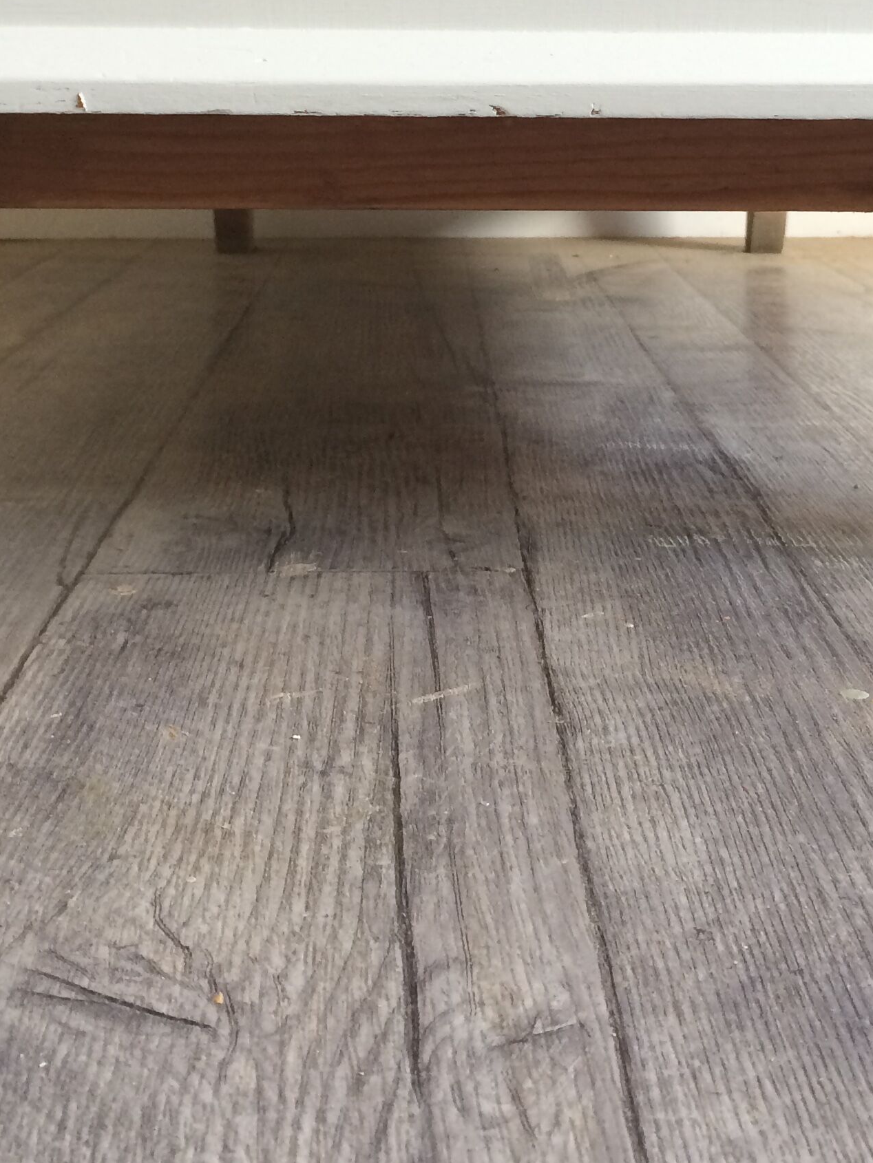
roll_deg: +1.6
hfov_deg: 26.1
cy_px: 235
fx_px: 1883
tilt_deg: -6.8
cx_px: 489
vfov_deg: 33.4
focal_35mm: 56
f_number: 2.2
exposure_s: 1/33
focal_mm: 4.15
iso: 125
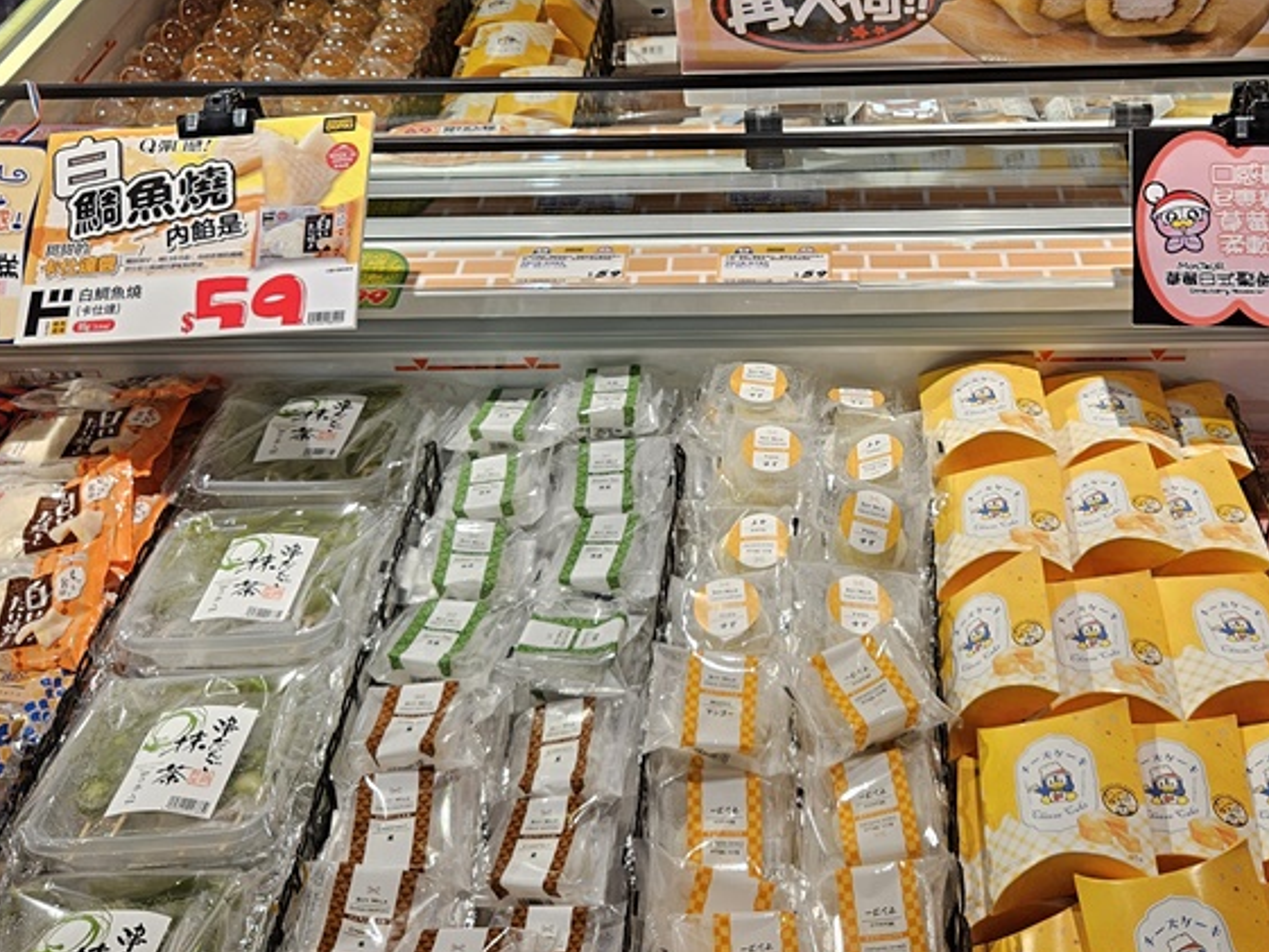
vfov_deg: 34.8
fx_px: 1503
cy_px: 310
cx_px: 794
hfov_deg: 45.4
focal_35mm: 41
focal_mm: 5.4
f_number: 1.8
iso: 80
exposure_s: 1/120
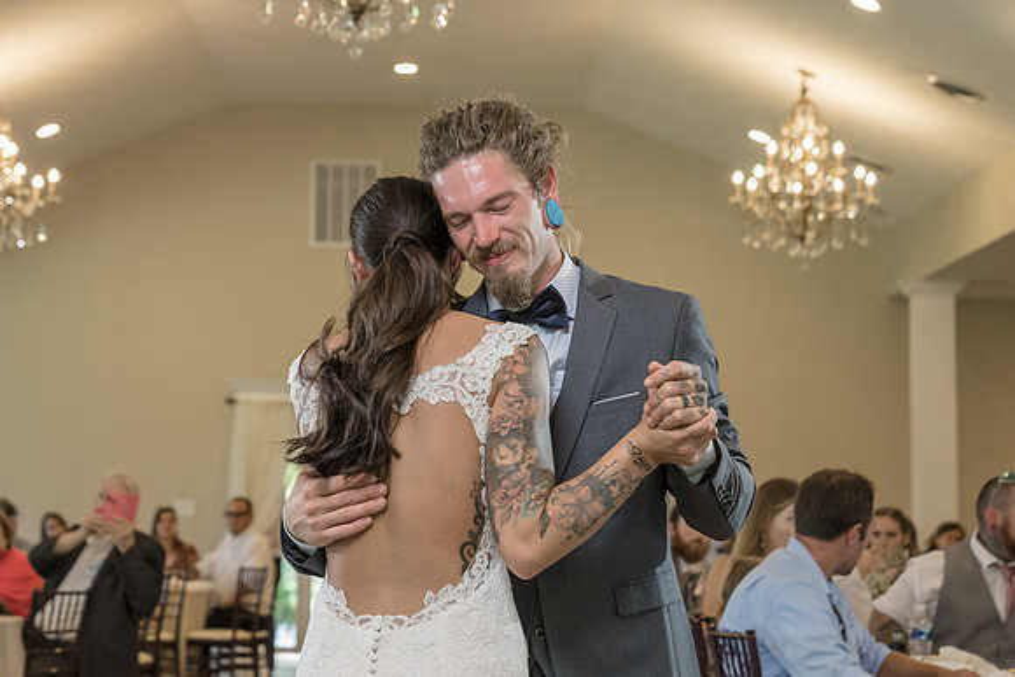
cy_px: 242
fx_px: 2663
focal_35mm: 94
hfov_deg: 21.5
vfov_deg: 14.5
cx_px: 386
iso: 2000
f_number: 4
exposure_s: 1/250
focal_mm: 58
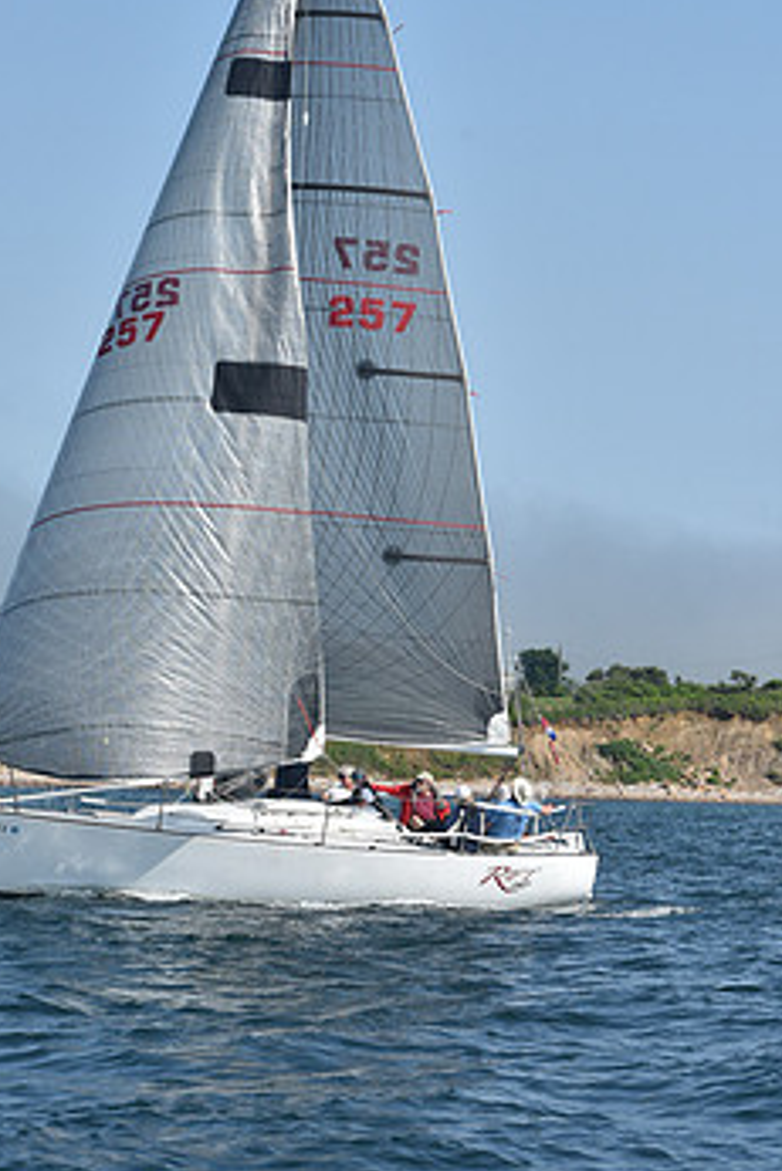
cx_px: 303
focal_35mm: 144
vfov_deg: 14.2
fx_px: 4687
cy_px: 457
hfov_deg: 9.5
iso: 320
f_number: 10
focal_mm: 86
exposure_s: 1/1000
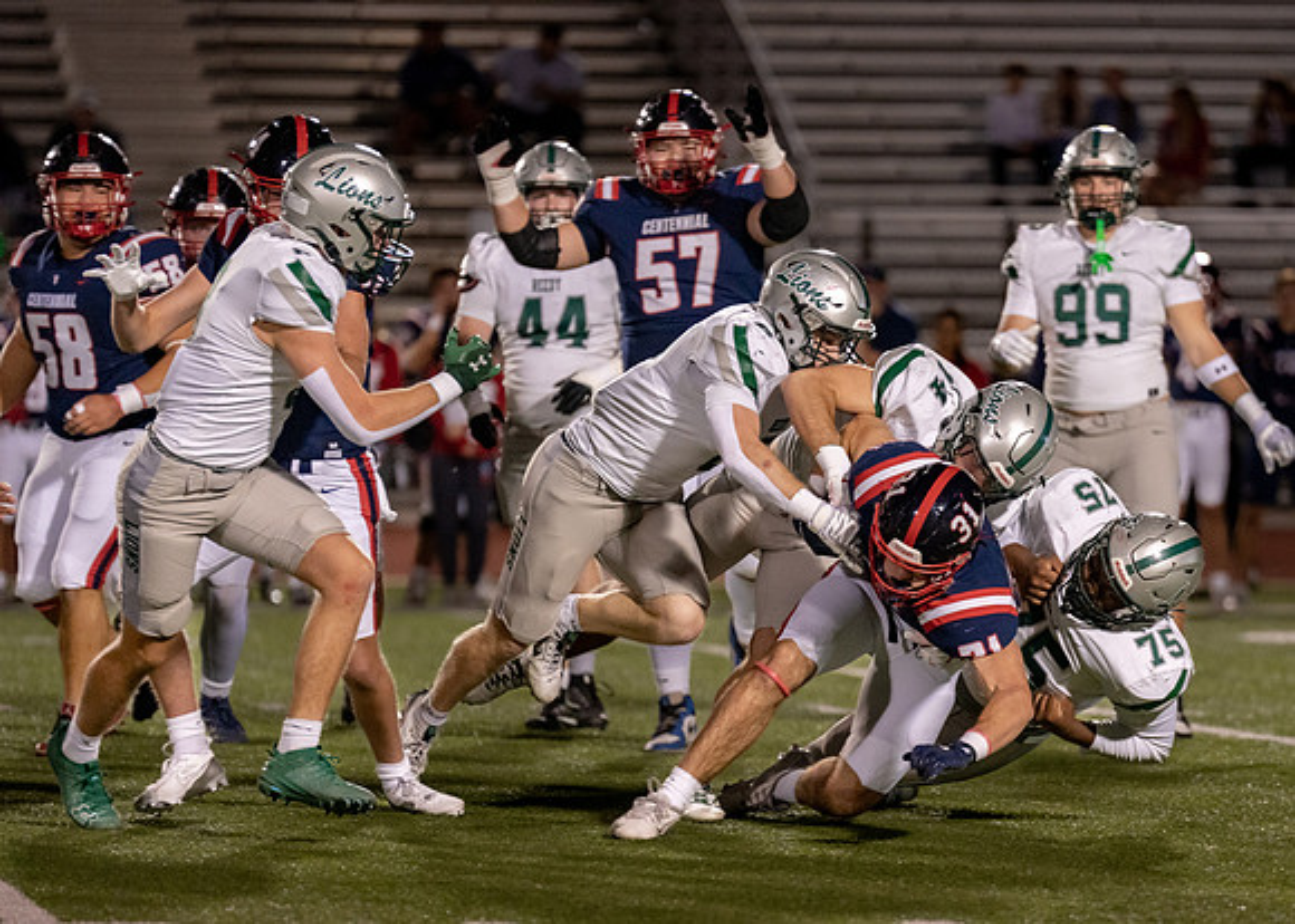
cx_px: 788
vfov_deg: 5.2
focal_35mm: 277
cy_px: 604
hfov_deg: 7.3
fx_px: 10186
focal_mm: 200
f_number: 2.8
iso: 2000
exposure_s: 1/1000
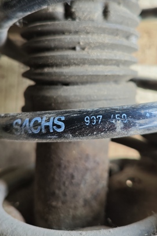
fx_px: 210
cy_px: 98
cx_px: 90
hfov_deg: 40.9
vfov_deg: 58.4
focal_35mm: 32
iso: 100
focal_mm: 4.94
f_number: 1.59
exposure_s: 1/100
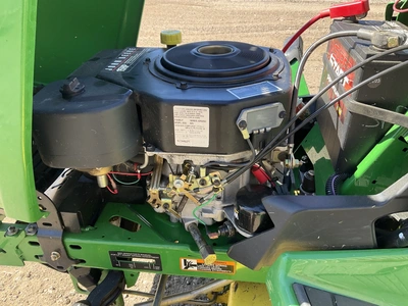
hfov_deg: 61.7
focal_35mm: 29
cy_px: 153
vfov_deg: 48.2
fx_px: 342
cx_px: 204
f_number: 1.8
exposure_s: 1/189
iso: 25
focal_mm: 3
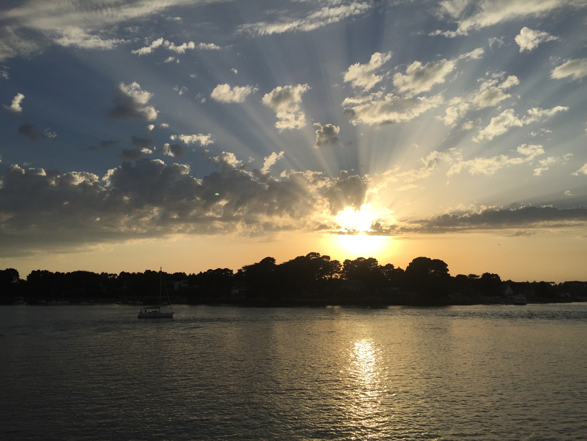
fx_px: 492
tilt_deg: +9.3
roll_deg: -0.2
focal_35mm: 29
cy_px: 220
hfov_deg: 61.7
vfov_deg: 48.2
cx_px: 294
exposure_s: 1/5650
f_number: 2.2
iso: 32
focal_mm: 4.15
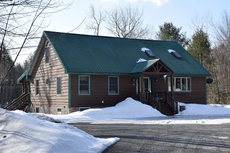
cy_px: 76
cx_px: 115
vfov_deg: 22.6
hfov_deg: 33.4
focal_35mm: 60
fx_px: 383
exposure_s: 1/320
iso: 200
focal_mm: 40
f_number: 9
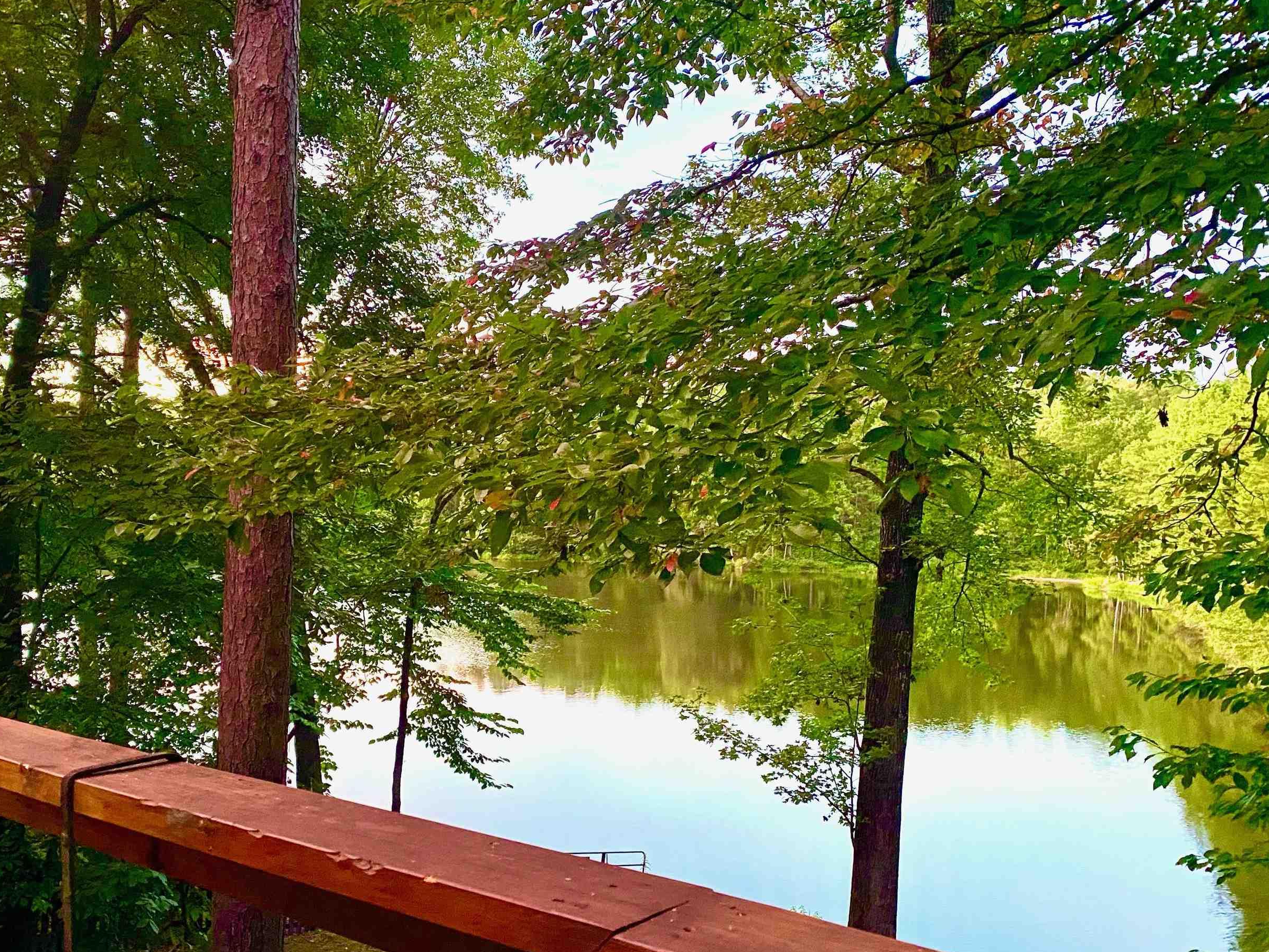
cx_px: 506
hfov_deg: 54.9
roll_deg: -1.6
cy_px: 518
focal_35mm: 33
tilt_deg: -1.2
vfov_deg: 42.9
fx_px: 1210
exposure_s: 1/30
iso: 640
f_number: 1.8
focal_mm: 4.25
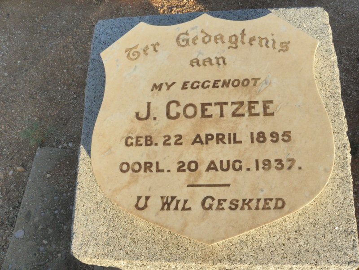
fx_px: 270
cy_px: 135
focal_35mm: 26
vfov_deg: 53.1
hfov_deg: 67.3
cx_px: 180
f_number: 6.3
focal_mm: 4.6
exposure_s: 1/400
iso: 200
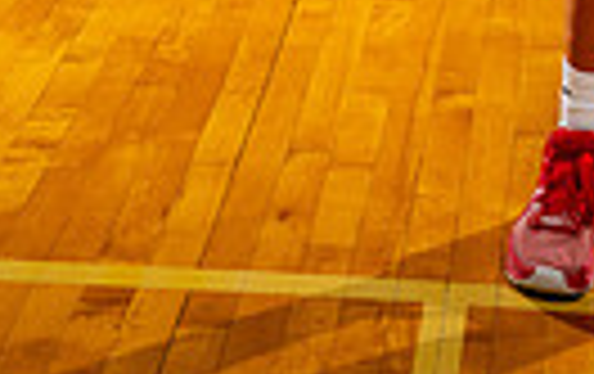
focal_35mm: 156
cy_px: -608
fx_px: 2530
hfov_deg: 13.2
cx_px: 580
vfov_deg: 7.7
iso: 100
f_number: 5.6
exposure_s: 1/250
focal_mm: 45
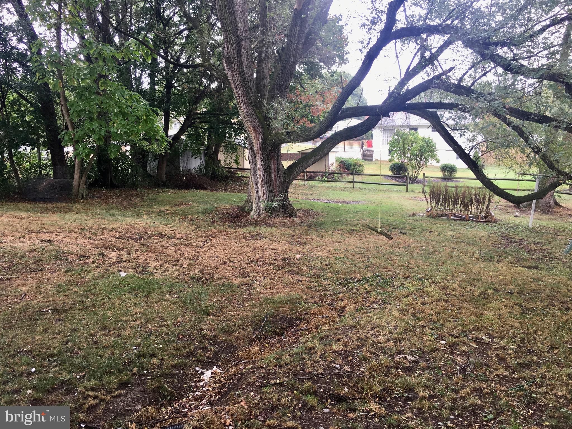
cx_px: 286
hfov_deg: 61.7
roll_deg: +0.1
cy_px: 214
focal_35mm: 29
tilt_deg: -6.6
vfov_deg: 48.2
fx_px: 479
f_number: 2.2
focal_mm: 4.15
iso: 32
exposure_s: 1/60
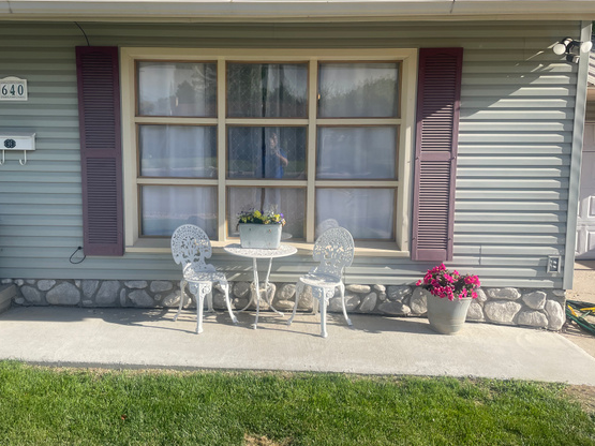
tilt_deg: -6.8
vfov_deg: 46.8
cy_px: 210
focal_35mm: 30
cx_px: 256
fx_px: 516
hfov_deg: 59.7
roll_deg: +0.2
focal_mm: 4.2
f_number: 1.6
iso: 32
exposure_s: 1/1916
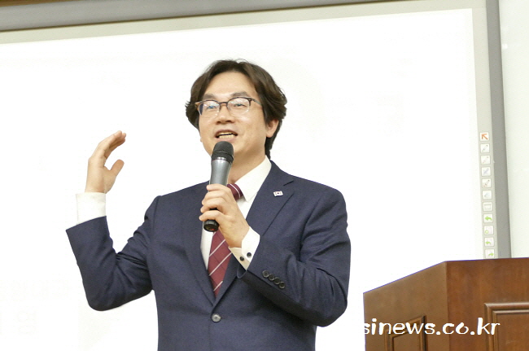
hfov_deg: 24.0
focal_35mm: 85
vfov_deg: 16.0
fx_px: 1247
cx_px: 264
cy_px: 176
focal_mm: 31.05
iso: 1600
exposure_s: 1/40
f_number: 3.8
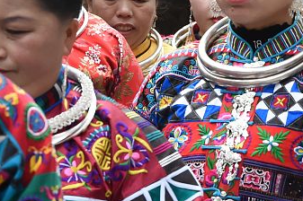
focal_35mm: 399
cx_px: 530
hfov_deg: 5.1
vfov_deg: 3.4
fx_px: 3355
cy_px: 111
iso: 1600
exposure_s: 1/500
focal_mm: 112
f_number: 11
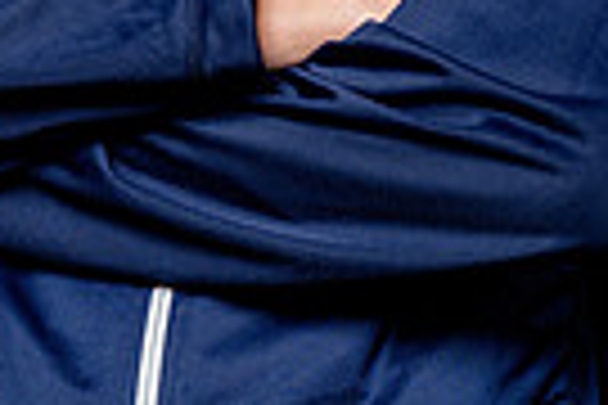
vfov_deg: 6.9
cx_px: 284
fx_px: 3209
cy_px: -508
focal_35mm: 190
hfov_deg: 10.8
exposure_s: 1/250
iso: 320
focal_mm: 57
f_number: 8
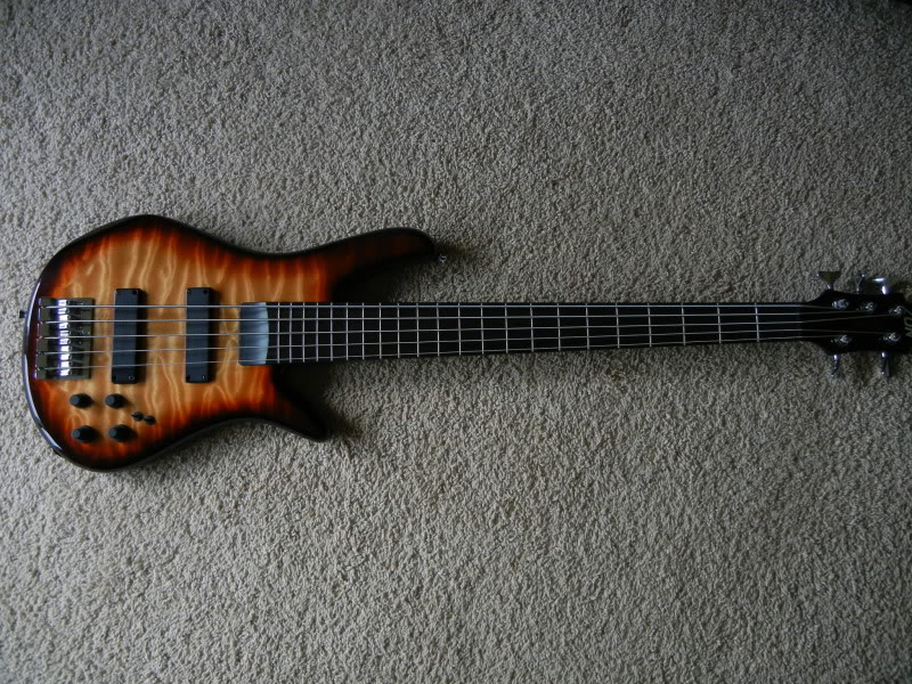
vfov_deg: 46.8
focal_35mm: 30
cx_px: 456
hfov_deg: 60.0
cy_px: 342
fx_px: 790
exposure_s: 1/30
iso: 294
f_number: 3.5
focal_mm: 5.4
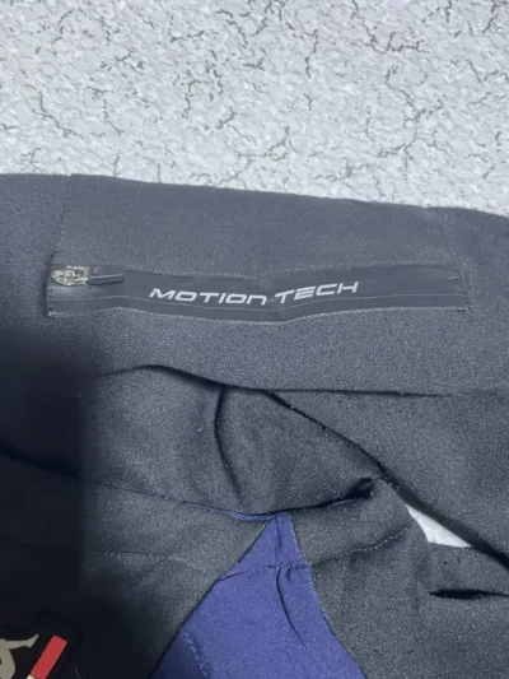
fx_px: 510
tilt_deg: -70.1
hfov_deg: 53.1
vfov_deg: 67.3
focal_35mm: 26
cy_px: 340
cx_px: 254
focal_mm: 4.2
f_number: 1.6
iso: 100
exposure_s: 1/50
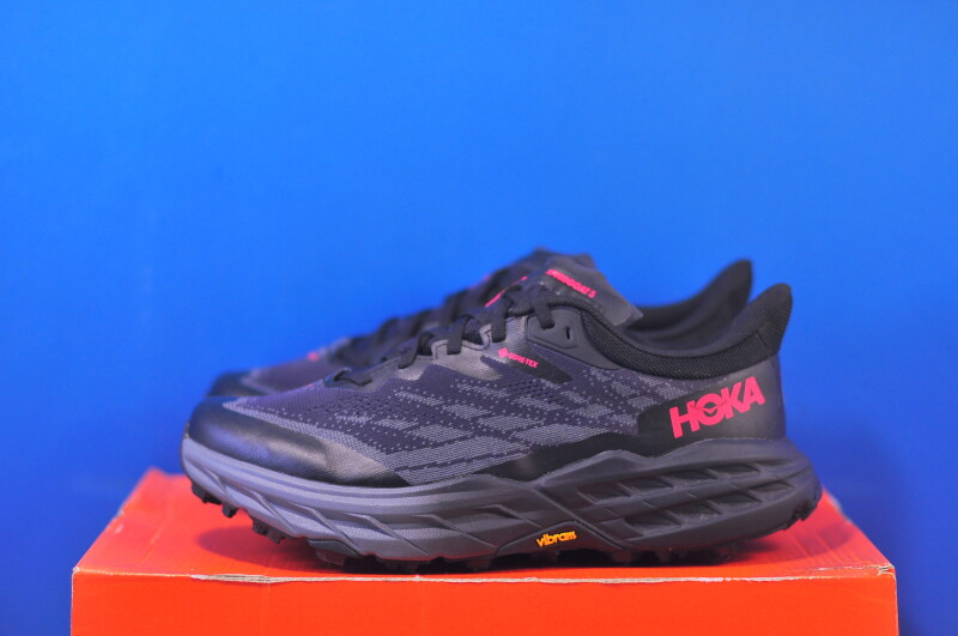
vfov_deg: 18.1
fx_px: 1993
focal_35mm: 75
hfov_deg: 27.0
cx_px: 479
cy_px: 318
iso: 250
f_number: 2.2
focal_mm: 50
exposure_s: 1/320
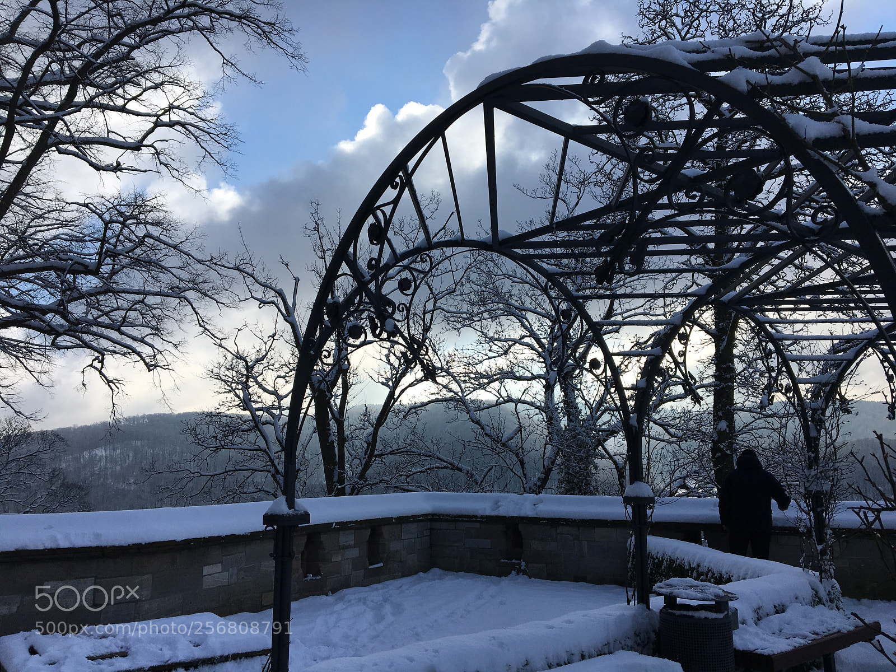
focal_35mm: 29
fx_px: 751
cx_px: 448
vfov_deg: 48.2
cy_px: 336
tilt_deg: +11.2
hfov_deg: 61.7
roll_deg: +0.9
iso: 25
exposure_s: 1/2653
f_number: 2.2
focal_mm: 4.15
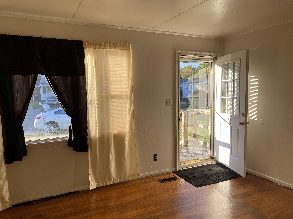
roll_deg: -0.4
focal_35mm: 26
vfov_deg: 53.1
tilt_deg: -0.6
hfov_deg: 67.3
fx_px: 220
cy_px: 110
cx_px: 146
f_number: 1.8
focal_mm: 4.25
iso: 32
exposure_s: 1/393
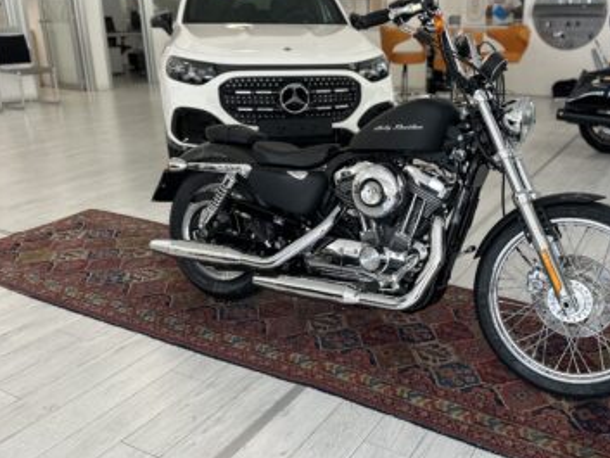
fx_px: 599
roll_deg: +0.4
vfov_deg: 41.8
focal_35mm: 34
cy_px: 219
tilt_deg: -19.8
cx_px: 387
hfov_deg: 53.3
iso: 64
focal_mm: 6.86
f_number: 1.78
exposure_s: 1/100
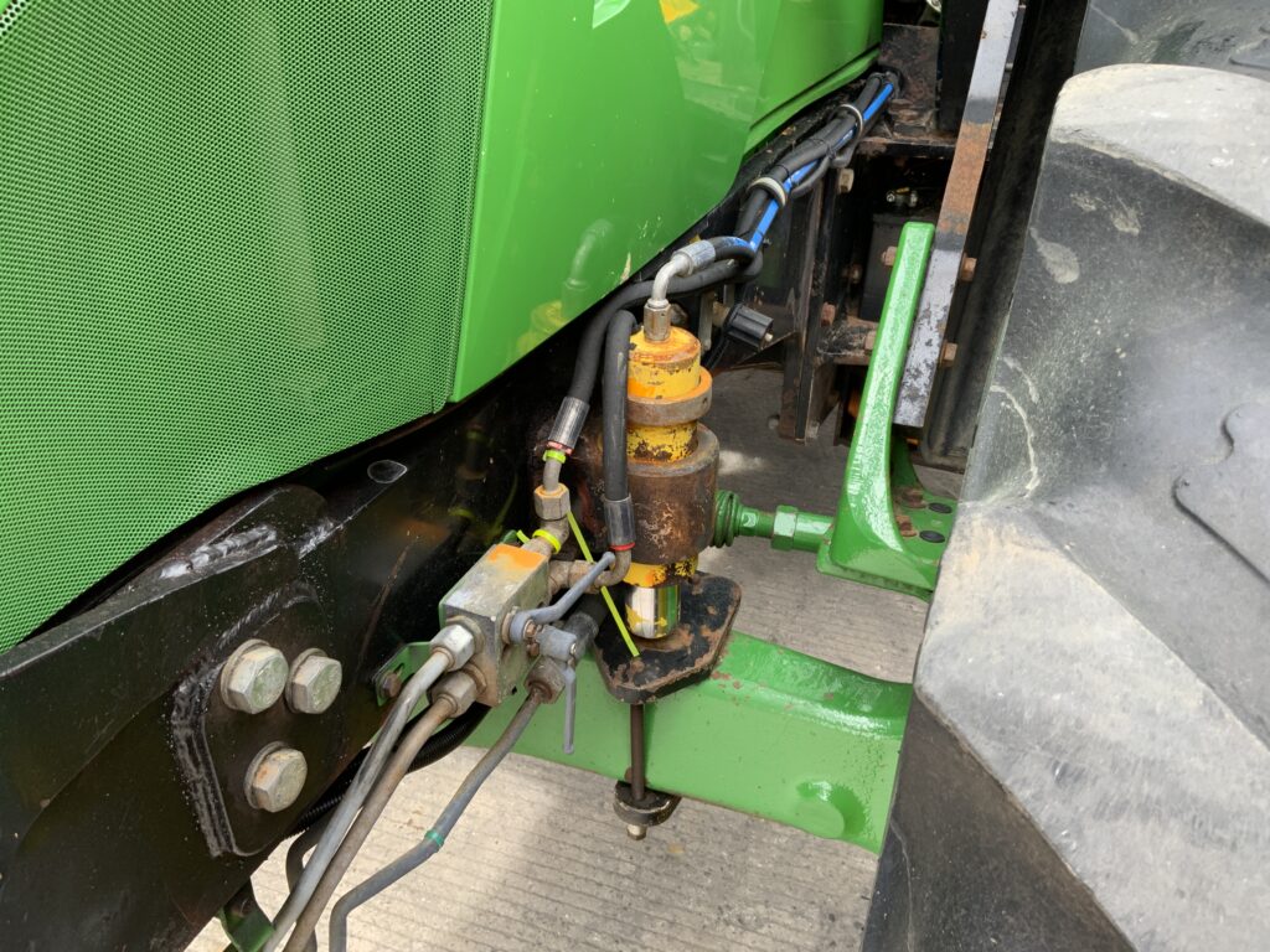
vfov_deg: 48.2
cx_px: 635
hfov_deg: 61.7
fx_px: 1064
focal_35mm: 29
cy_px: 476
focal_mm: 3
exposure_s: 1/122
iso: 25
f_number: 1.8
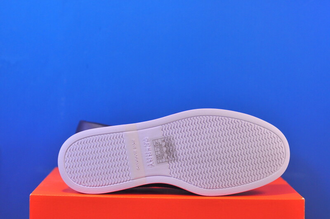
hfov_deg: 27.0
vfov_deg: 18.1
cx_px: 165
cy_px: 110
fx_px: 687
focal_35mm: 75
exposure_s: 1/320
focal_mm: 50
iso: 250
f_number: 2.5
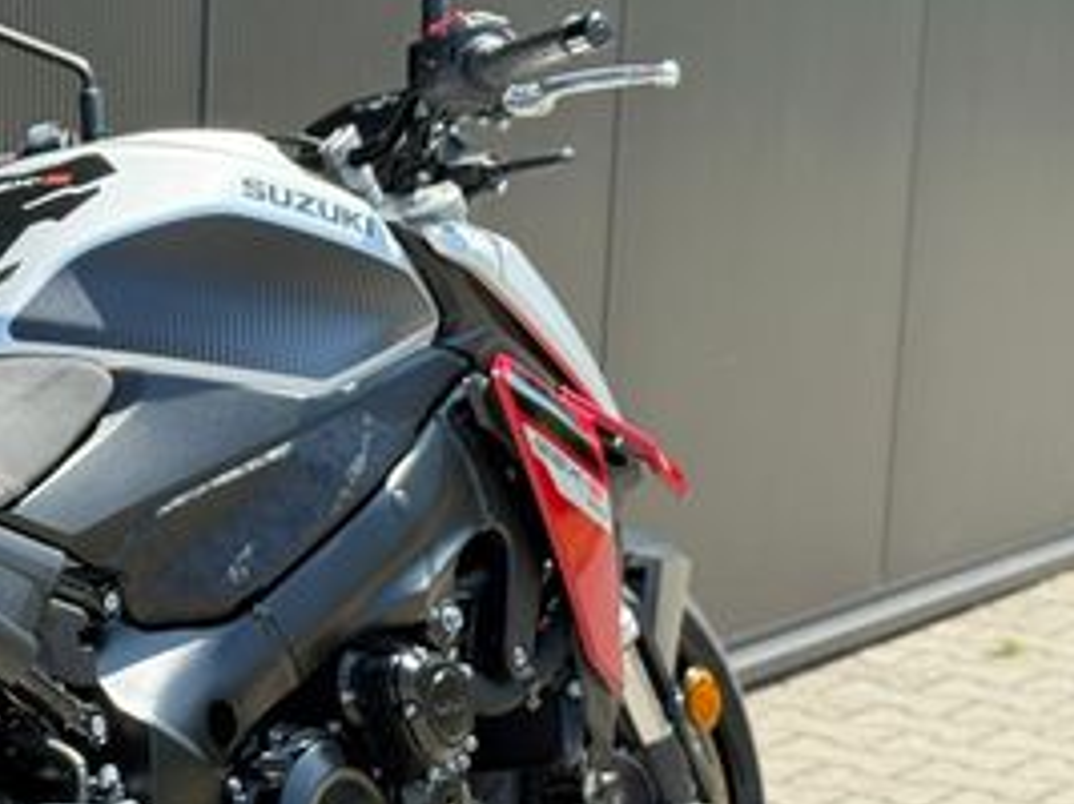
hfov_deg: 16.7
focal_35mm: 115
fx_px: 3566
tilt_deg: -10.6
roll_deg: -0.9
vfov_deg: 12.8
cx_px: -68
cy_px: 635
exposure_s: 1/1330
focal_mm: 6.76
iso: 100
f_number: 1.78
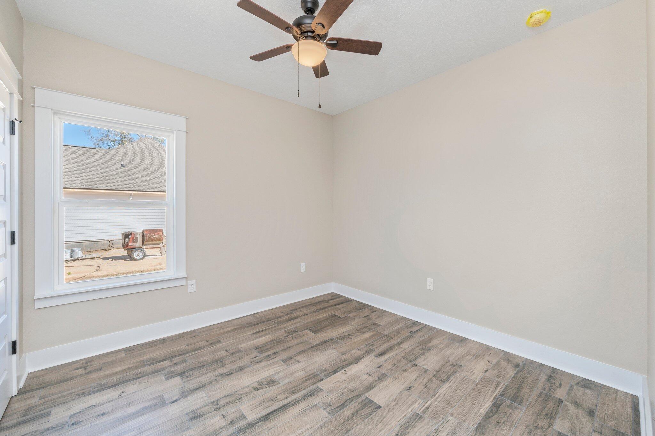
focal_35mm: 14
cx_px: 328
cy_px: 218
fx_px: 255
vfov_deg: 81.1
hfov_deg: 104.3
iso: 200
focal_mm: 14
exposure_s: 1/50
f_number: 9
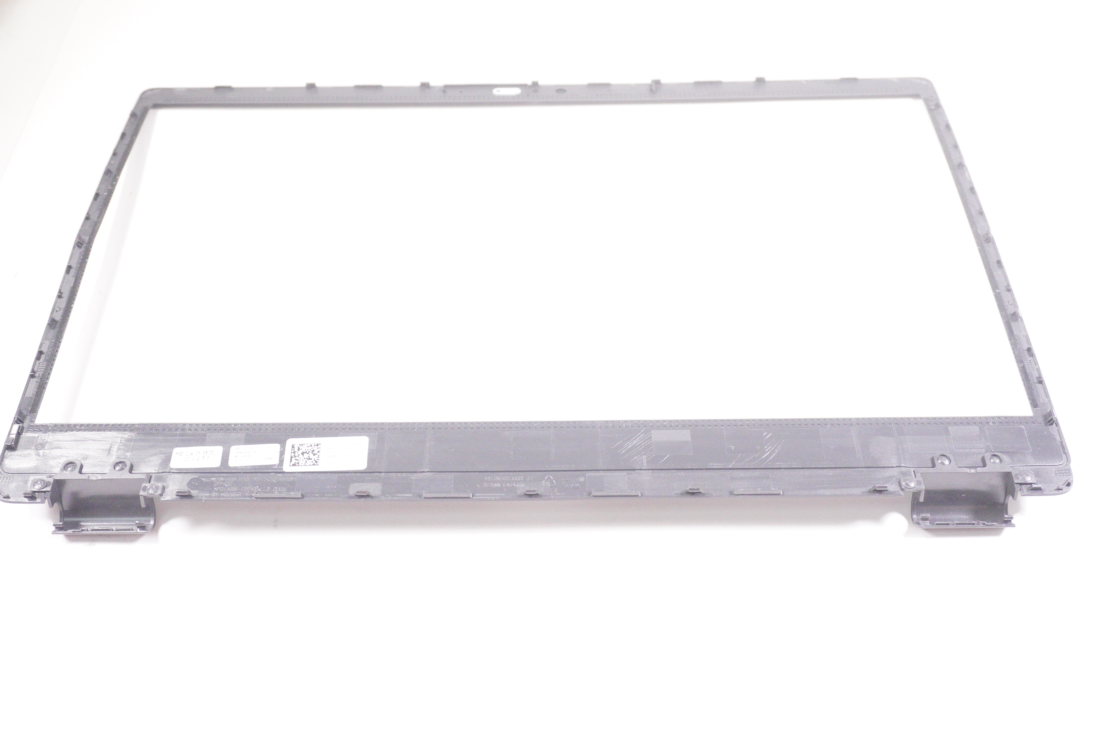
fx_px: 1240
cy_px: 366
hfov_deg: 48.0
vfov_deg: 33.0
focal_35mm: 40
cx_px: 552
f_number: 5.6
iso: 5000
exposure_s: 1/640
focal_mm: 27
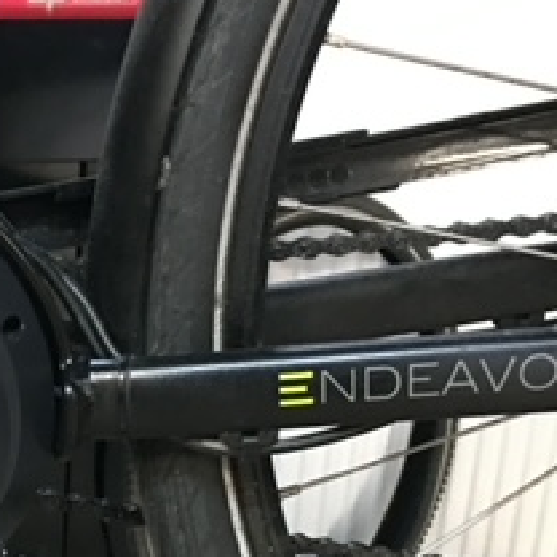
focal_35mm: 79
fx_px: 1438
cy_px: 538
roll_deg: +0.2
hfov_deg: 20.7
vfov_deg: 21.3
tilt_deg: -21.1
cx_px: -78
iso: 125
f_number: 2.2
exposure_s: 1/8
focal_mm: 4.15
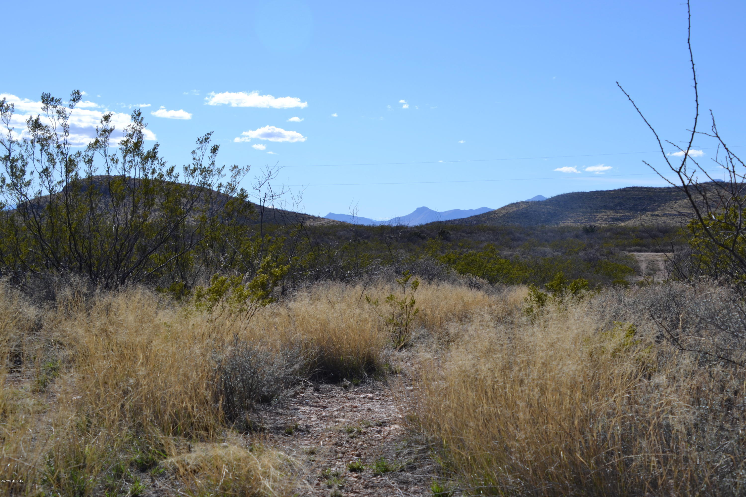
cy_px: 248
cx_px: 373
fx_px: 1243
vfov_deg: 22.6
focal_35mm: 60
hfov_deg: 33.4
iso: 100
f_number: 8
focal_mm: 40
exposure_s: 1/250
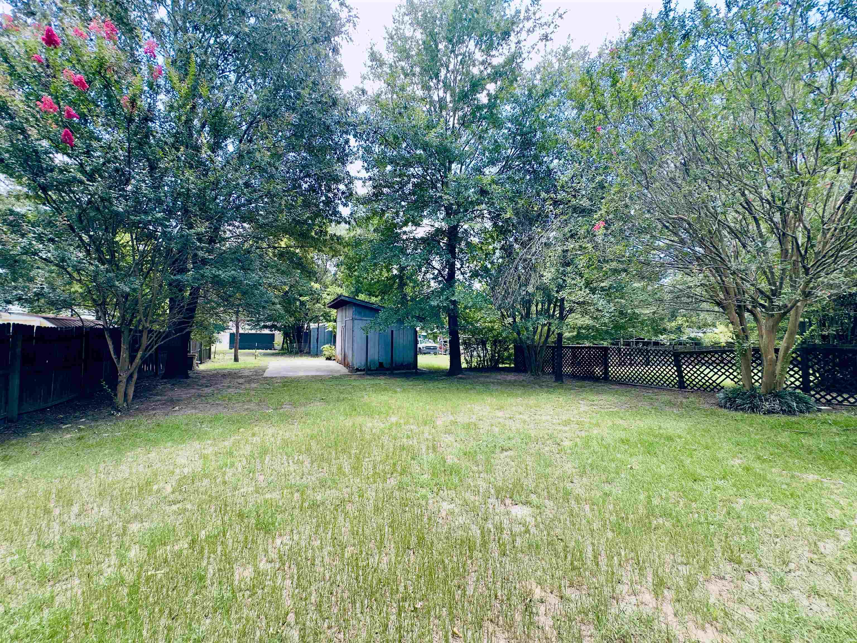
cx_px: 428
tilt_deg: +2.4
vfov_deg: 85.7
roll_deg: -0.6
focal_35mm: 14
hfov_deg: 102.1
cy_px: 322
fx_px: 347
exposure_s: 1/99
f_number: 2.2
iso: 50
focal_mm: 2.22
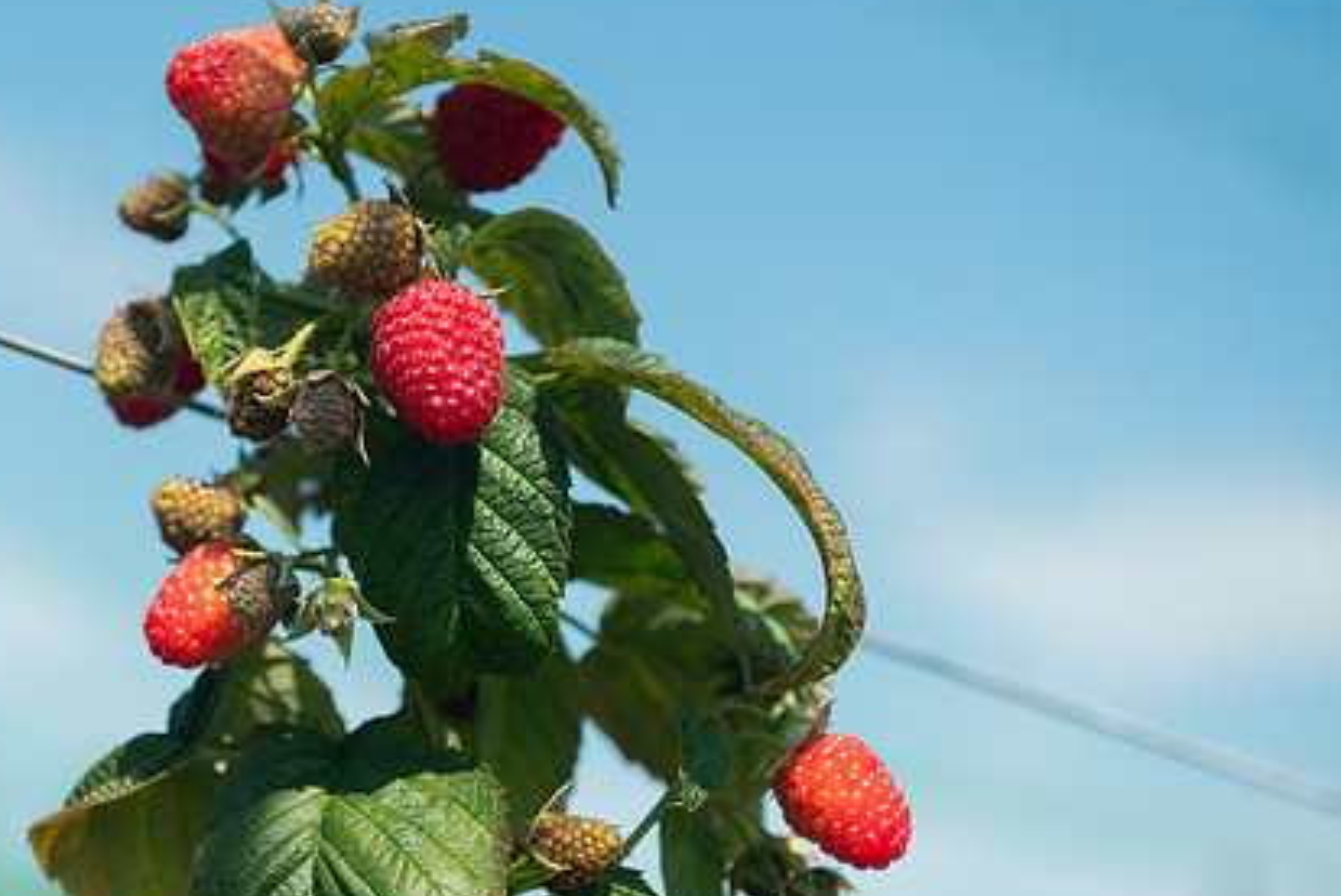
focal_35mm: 87
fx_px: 3243
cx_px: 429
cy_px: 531
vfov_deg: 15.7
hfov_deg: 23.2
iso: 500
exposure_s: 1/4000
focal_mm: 62
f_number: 4
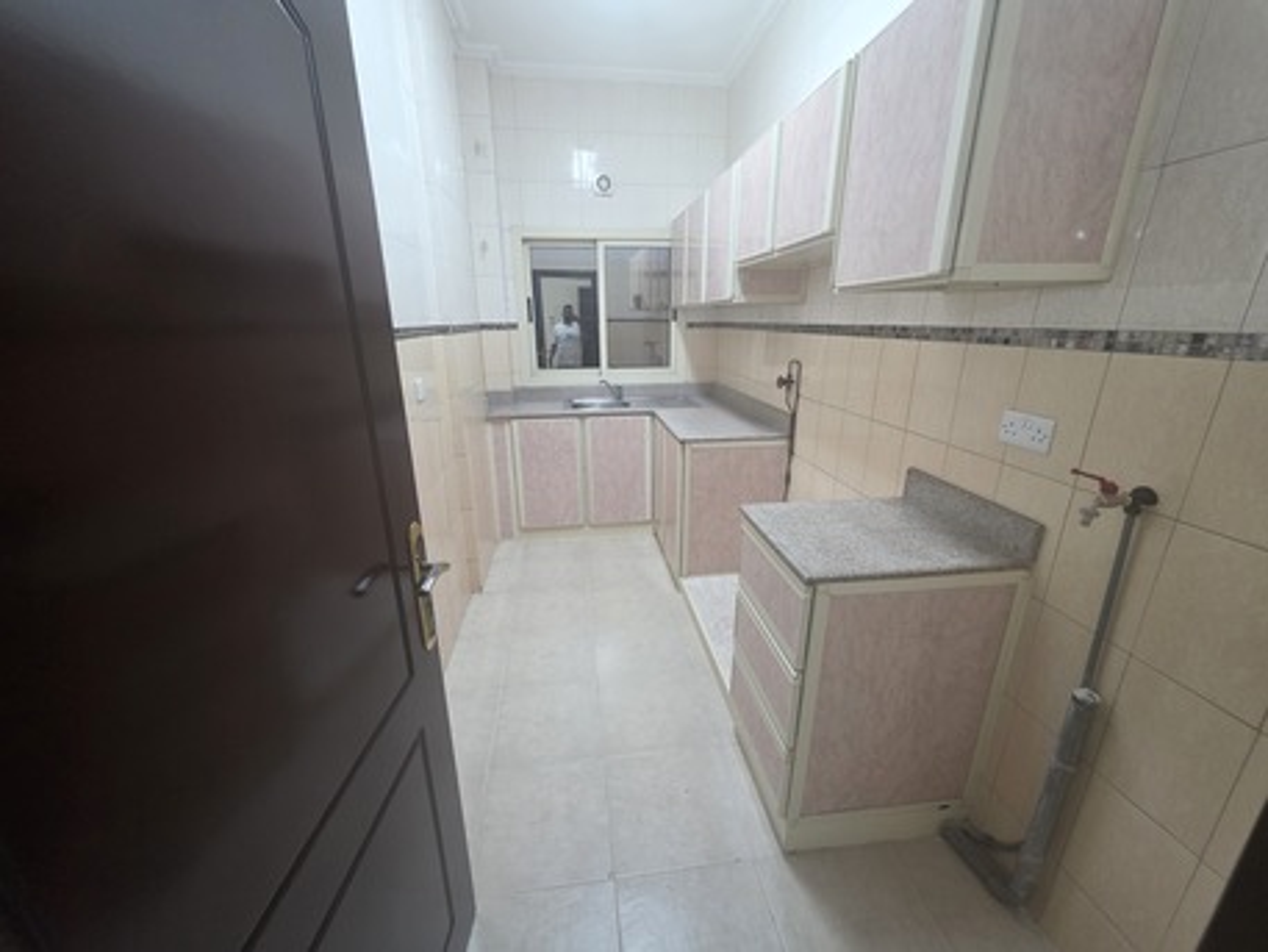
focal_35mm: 13
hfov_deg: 106.2
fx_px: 476
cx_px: 634
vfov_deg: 89.9
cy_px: 476
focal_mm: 2.2
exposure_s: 1/100
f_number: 1.9
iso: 250
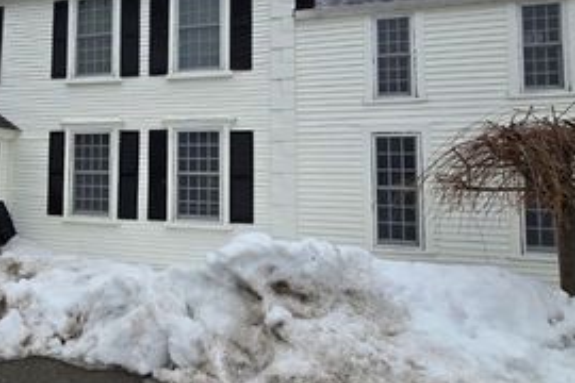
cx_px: 143
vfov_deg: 50.7
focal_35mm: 25
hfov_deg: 66.9
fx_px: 399
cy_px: 139
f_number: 2.2
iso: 50
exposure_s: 1/784
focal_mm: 2.2
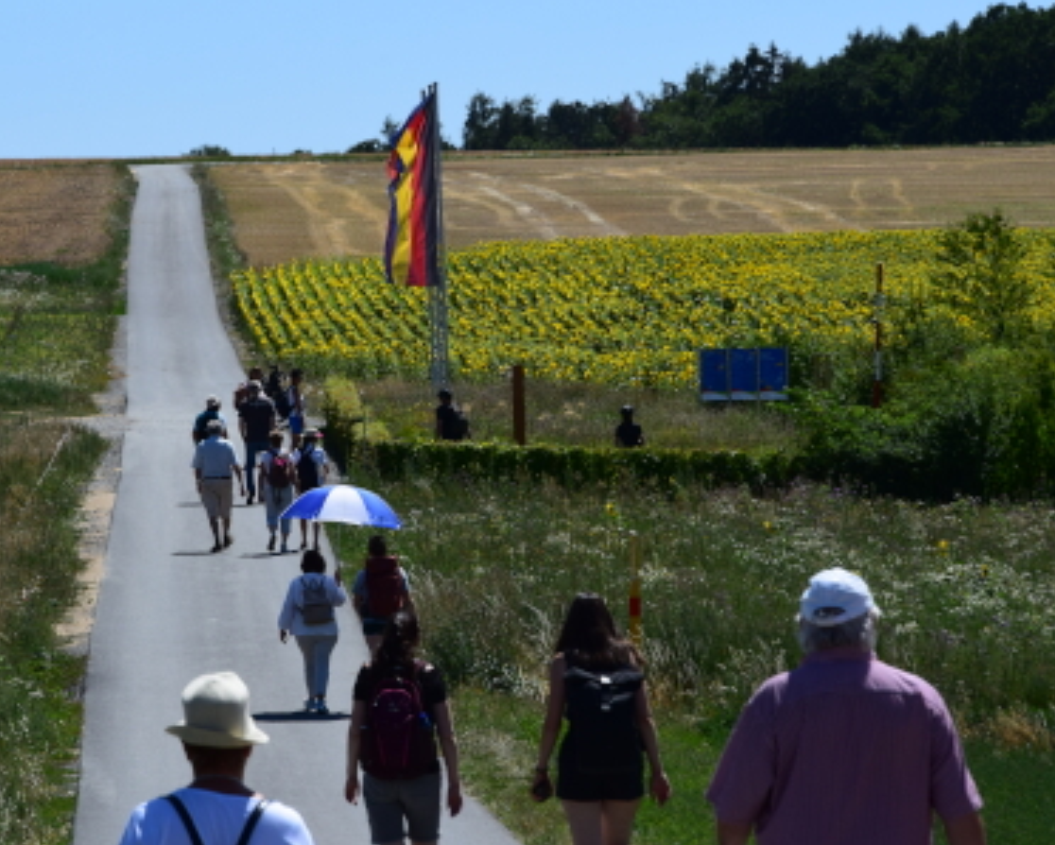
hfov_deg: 10.8
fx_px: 5578
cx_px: 445
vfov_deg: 8.7
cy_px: 422
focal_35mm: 179
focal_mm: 105
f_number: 11
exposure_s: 1/500
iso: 320
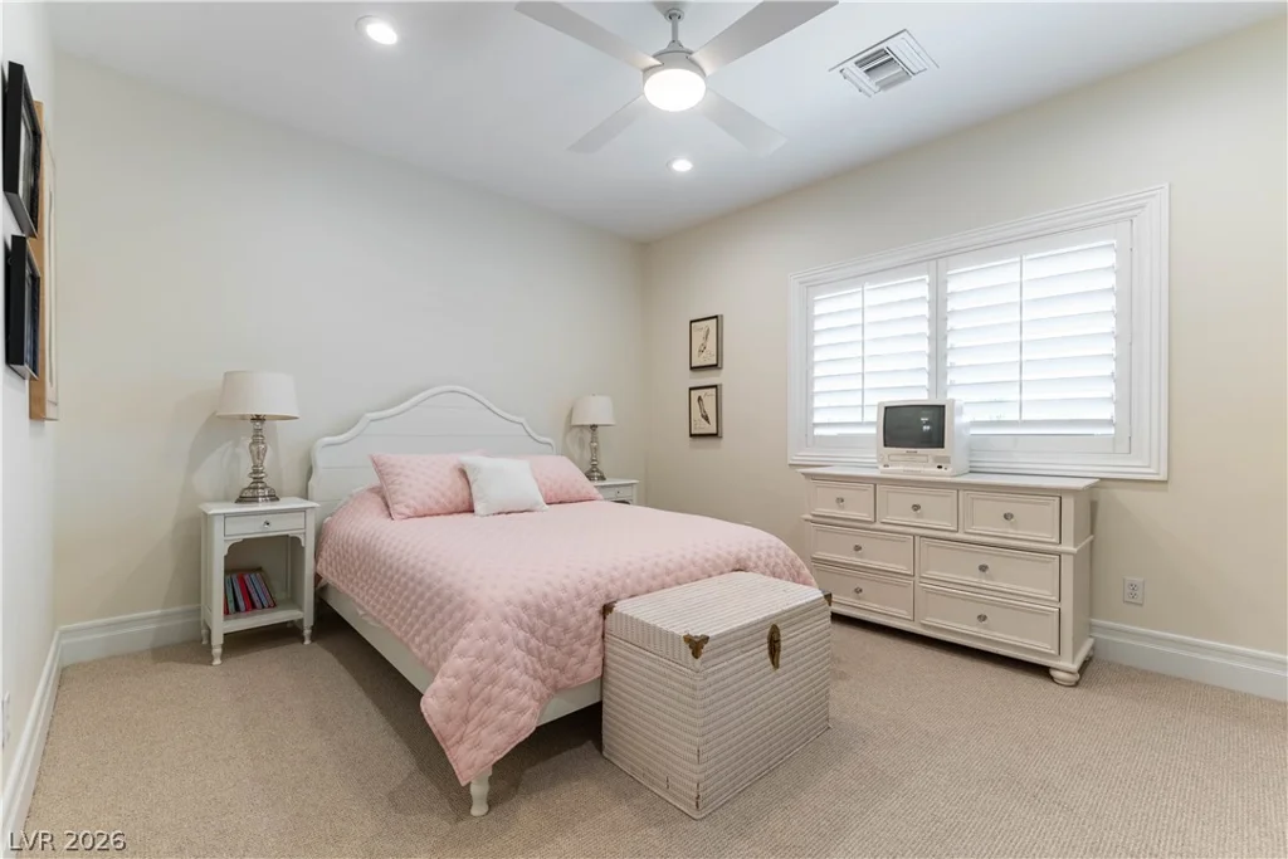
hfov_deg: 100.4
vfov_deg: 77.3
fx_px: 537
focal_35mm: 15
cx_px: 644
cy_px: 430
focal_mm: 15
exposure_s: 1/640
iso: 400
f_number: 8
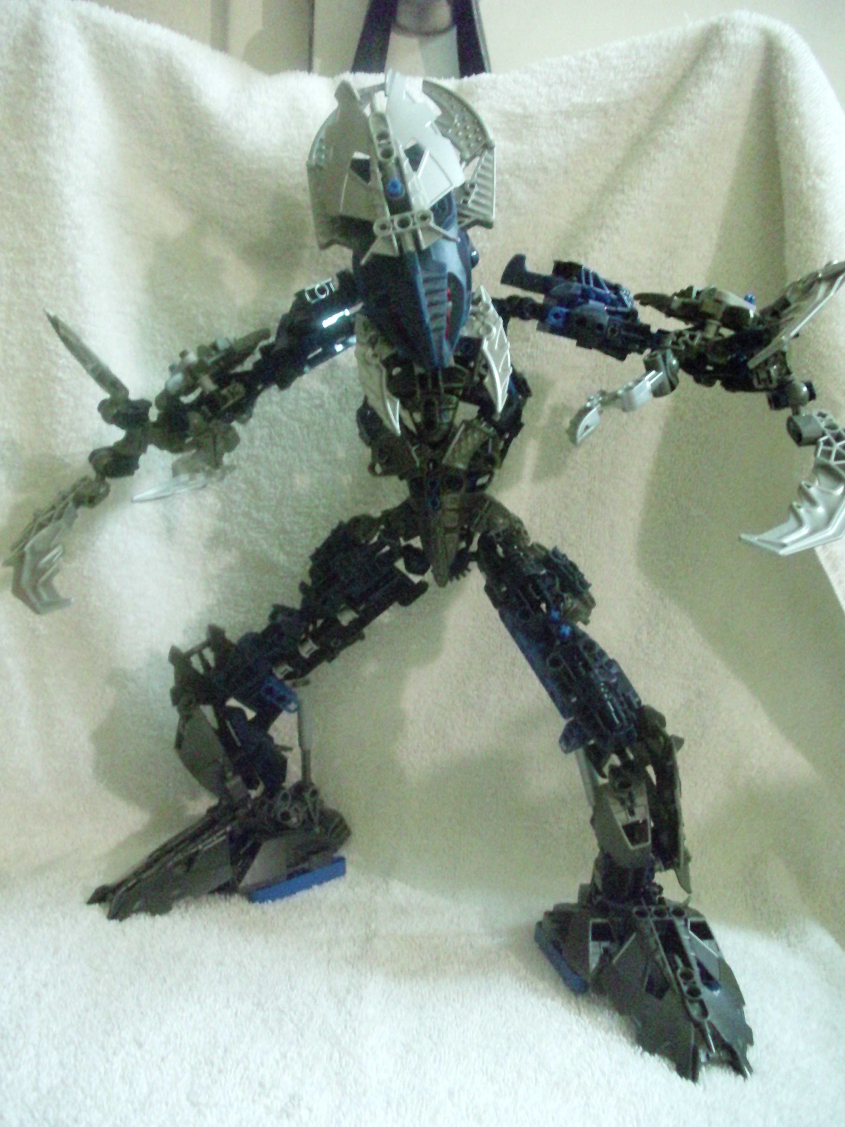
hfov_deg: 37.7
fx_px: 1237
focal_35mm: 38
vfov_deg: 49.0
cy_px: 564
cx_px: 422
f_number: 3.1
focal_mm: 6.3
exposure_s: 1/10
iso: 1600
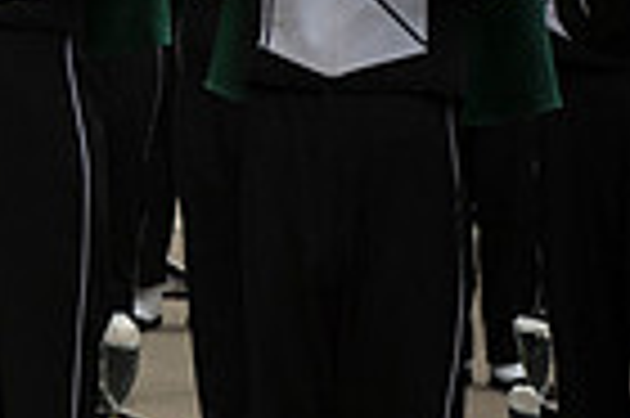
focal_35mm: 291
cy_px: -299
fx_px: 5087
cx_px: -518
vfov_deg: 4.7
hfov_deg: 6.9
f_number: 3.5
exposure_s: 1/3200
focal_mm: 70
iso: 1600
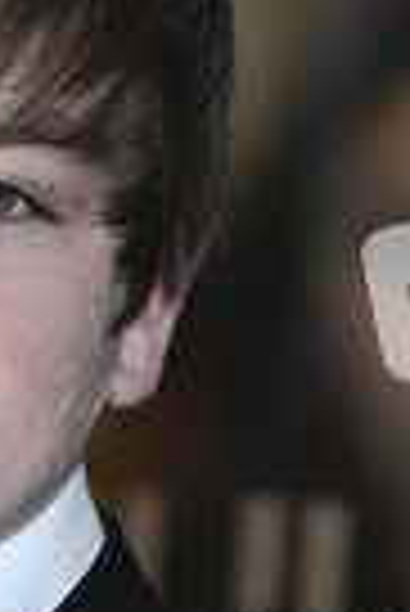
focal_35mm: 881
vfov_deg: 2.3
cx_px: -173
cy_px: 500
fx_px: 15011
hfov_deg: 1.6
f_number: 4.5
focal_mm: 200
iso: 640
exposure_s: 1/160
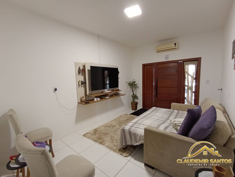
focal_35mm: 16
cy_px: 88
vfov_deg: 78.1
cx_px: 118
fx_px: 109
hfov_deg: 94.5
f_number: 2.2
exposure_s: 1/30
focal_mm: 1.65
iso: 500
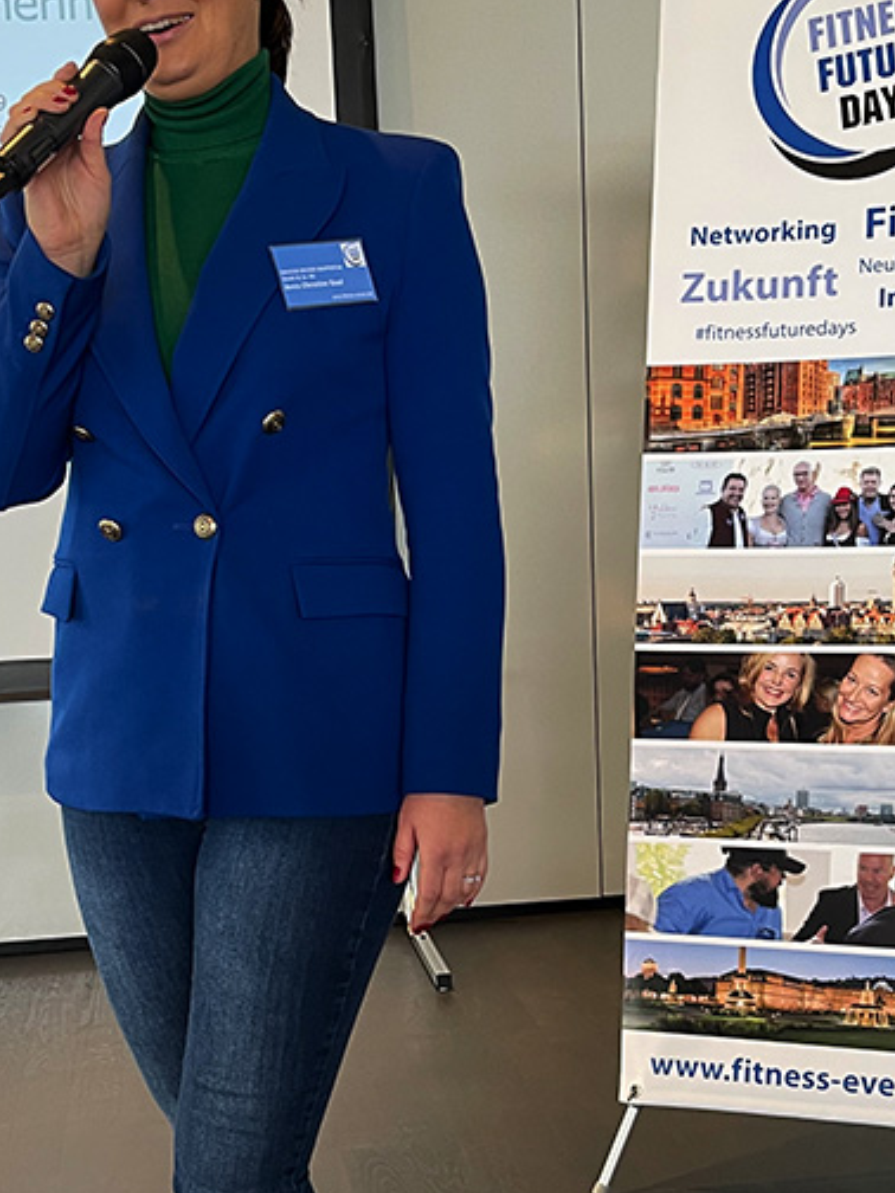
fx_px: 1896
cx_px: 464
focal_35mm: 55
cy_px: 726
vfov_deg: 34.8
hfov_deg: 26.6
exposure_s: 1/60
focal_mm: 5.1
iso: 100
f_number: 1.6
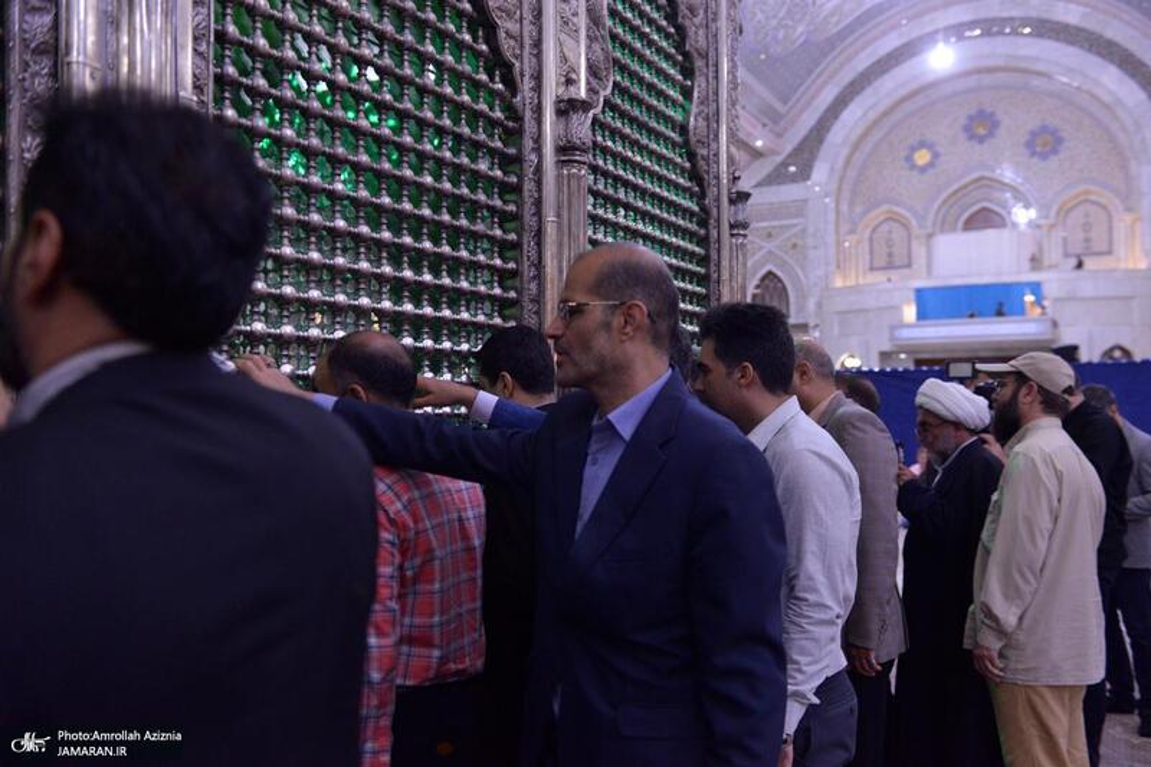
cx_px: 576
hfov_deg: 58.7
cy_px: 384
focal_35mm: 32
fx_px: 1023
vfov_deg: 41.1
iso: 2500
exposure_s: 1/100
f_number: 3.5
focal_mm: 32
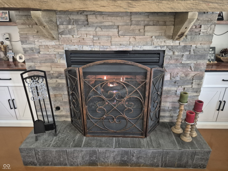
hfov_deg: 73.9
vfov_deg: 58.9
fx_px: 151
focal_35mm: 23
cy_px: 86
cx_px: 114
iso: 2000
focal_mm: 5.4
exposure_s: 1/60
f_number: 1.8
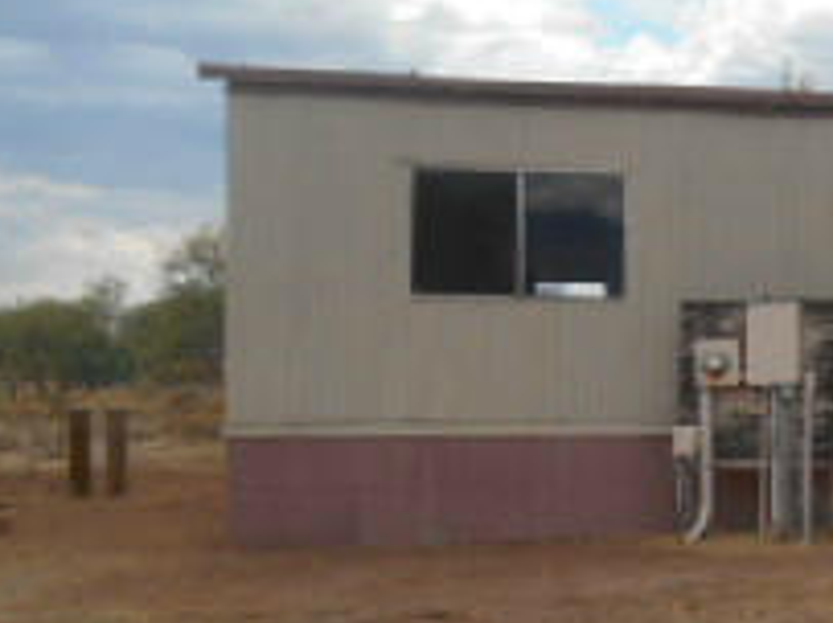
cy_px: 414
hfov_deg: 20.6
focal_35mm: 82
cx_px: 1231
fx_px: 1972
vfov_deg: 17.9
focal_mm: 4.7
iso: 80
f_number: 3.4
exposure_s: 1/800
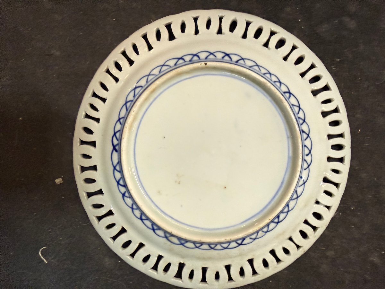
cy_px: 144
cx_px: 192
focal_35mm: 24
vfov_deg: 56.8
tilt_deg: -88.1
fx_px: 267
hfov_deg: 71.6
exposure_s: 1/50
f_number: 2.2
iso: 400
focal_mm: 2.22
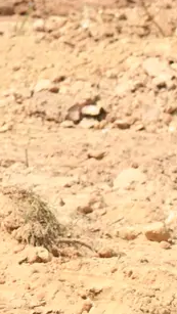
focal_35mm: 559
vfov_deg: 3.8
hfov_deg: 2.1
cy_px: -175
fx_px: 4658
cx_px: -773
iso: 100
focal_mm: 82
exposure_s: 1/250
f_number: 8
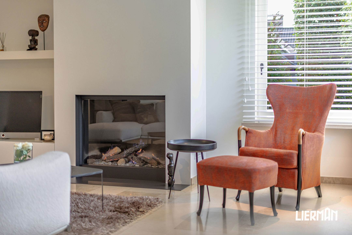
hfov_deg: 39.6
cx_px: 176
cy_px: 118
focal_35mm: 50
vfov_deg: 27.0
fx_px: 489
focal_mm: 50
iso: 250
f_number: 1.8
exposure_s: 1/200
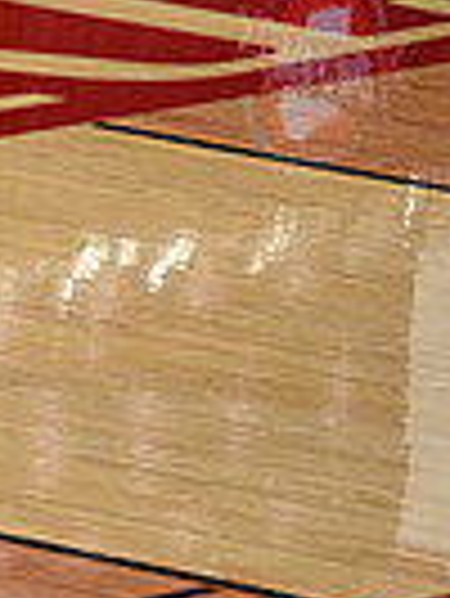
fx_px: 10885
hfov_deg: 2.3
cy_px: -205
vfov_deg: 3.1
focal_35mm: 629
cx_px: -756
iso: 4000
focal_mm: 150
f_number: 2.8
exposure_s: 1/400
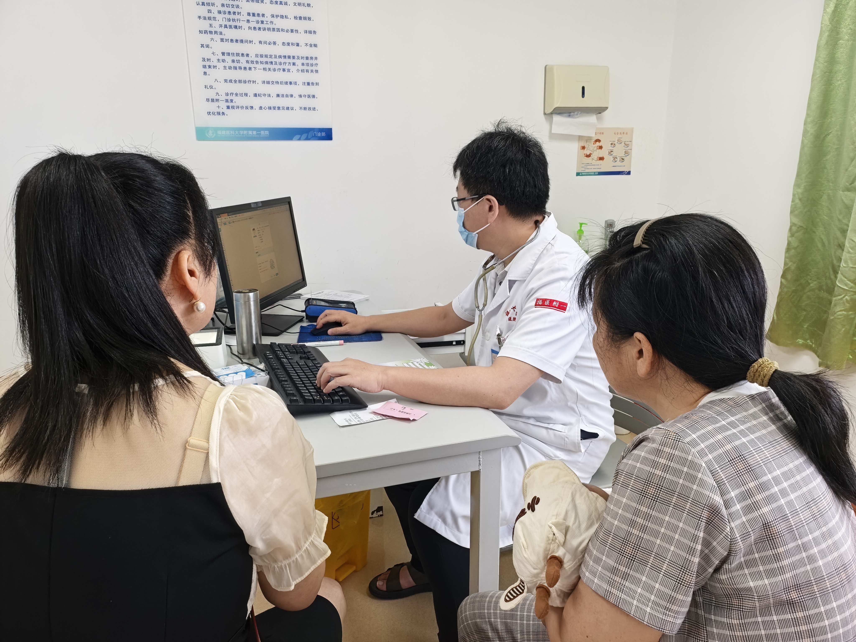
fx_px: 593
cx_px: 428
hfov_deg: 71.6
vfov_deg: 56.8
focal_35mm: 24
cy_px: 321
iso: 400
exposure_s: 1/50
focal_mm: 8.5
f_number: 4
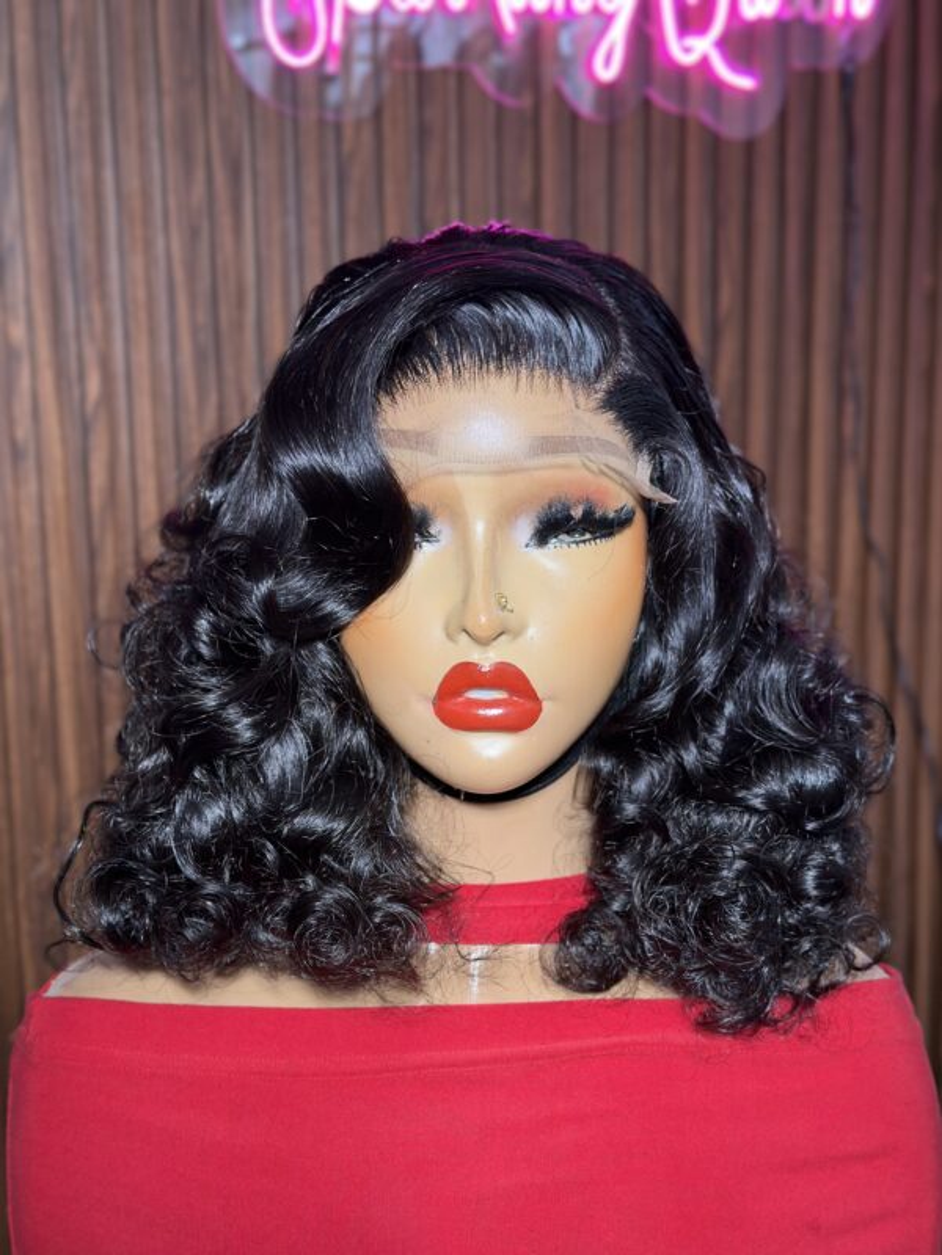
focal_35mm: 48
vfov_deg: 39.7
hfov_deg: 30.3
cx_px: 471
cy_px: 628
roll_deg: +0.1
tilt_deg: -9.2
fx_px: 1742
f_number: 1.78
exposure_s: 1/121
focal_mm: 6.86
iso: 100
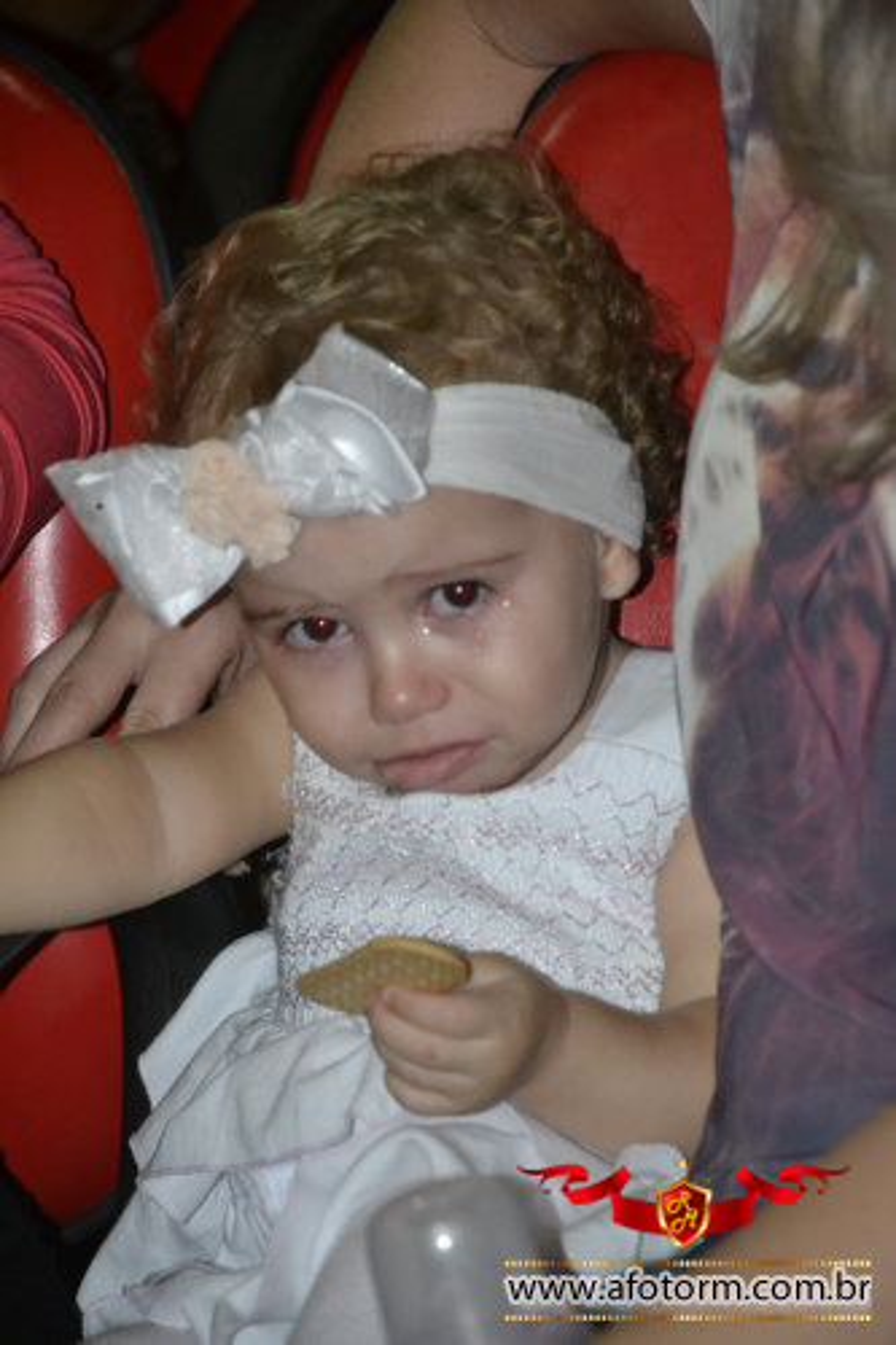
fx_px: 7565
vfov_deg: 10.2
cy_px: 672
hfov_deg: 6.8
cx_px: 448
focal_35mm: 202
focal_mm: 135
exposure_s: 1/60
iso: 3200
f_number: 5.6
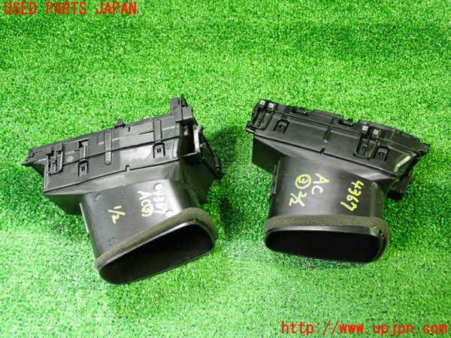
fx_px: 612
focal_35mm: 47
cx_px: 226
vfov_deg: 30.9
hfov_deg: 40.4
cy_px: 169
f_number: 3.1
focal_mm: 8.4
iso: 800
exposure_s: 1/25
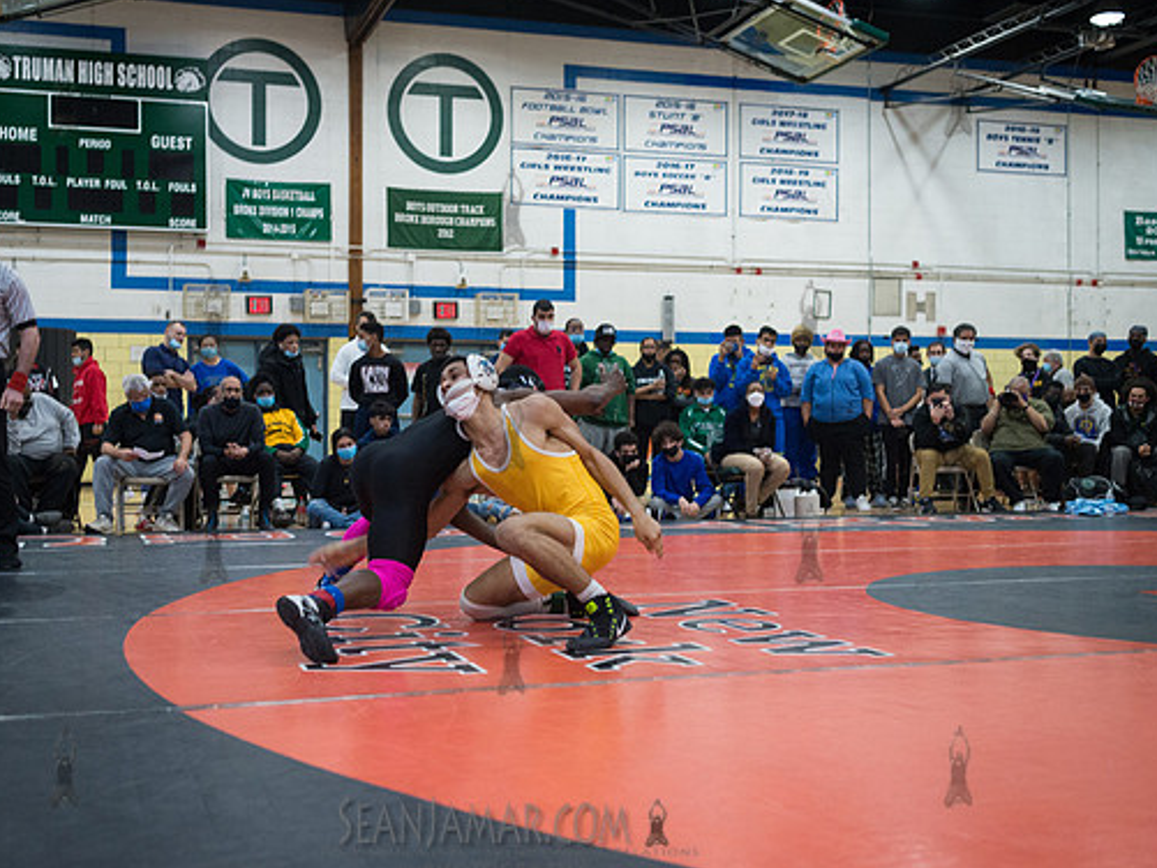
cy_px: 431
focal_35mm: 41
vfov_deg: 35.2
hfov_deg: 45.7
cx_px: 510
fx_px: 1371
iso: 4000
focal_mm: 35
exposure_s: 1/400
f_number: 3.5
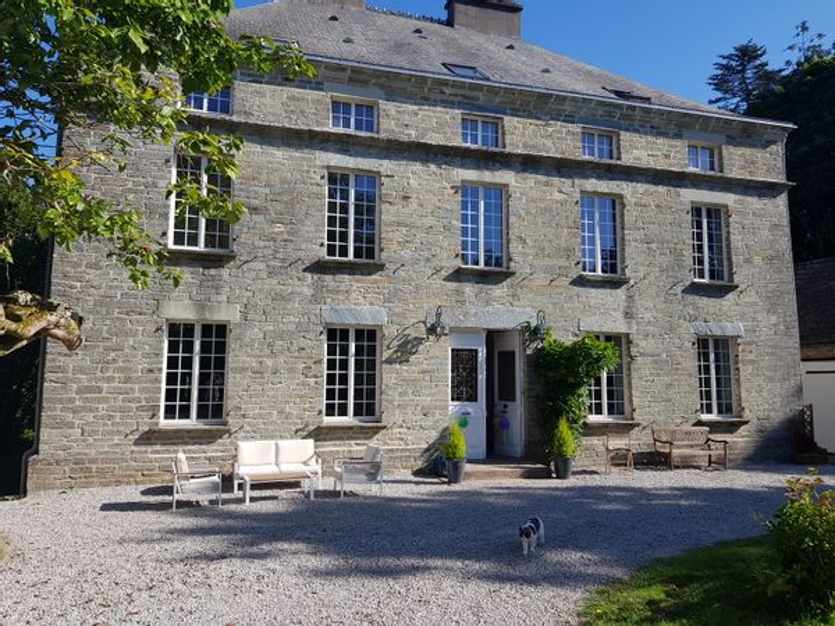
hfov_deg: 67.3
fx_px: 627
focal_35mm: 26
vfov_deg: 53.1
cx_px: 418
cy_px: 313
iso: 40
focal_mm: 4.2
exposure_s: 1/1720
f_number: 1.7
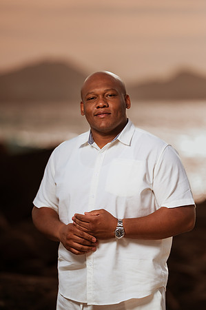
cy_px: 155
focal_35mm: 135
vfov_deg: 15.2
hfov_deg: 10.1
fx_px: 1161
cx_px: 103
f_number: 1.8
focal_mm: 135
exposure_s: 1/8000
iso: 80
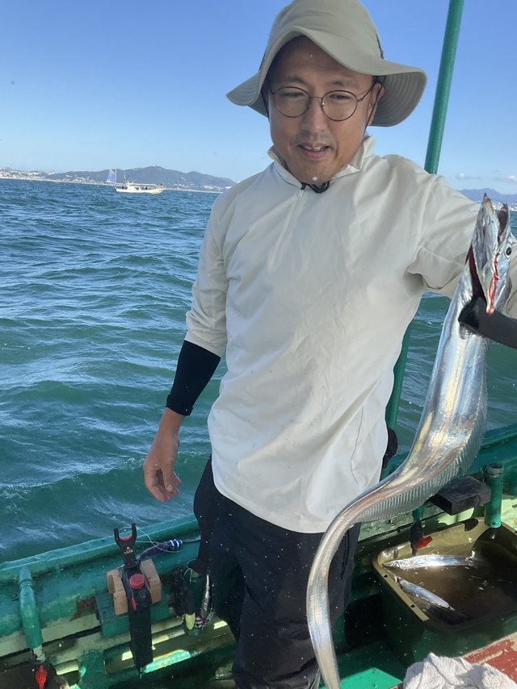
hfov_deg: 48.2
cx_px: 258
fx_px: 578
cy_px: 344
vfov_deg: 61.7
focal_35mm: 29
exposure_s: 1/1076
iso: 25
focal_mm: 3
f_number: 1.8
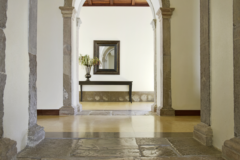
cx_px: 120
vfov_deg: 41.1
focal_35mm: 32
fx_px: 213
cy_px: 80
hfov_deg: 58.7
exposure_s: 1/2.5
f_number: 18
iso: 500
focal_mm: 32
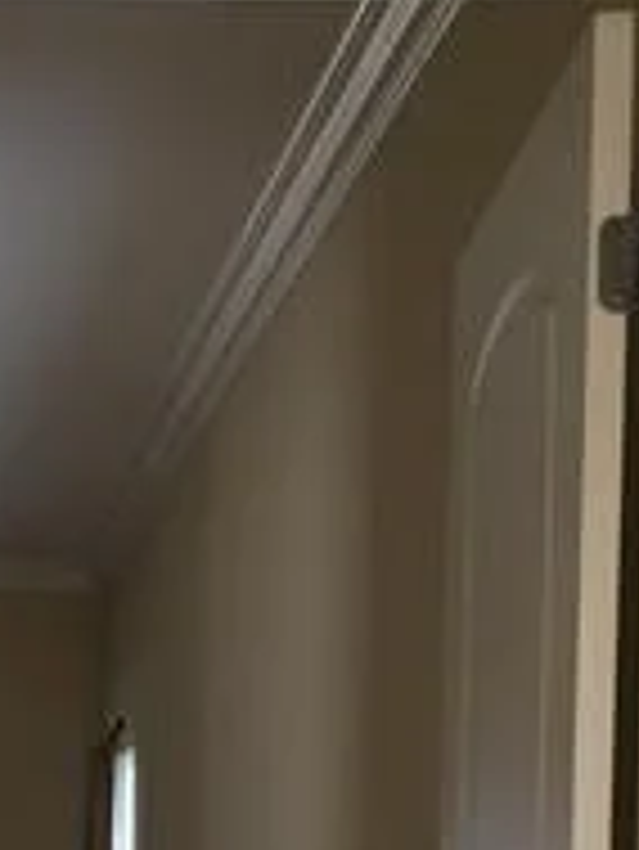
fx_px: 2262
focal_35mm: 92
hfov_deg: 15.4
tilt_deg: -3.3
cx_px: -148
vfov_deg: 19.5
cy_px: 1124
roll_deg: +0.2
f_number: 2.2
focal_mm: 4.15
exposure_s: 1/30
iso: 100
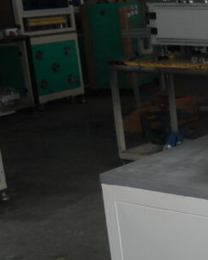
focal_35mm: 81
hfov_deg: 17.4
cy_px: 181
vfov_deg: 23.4
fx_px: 622
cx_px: 298
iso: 220
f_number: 3.4
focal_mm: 4.5
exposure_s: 1/30
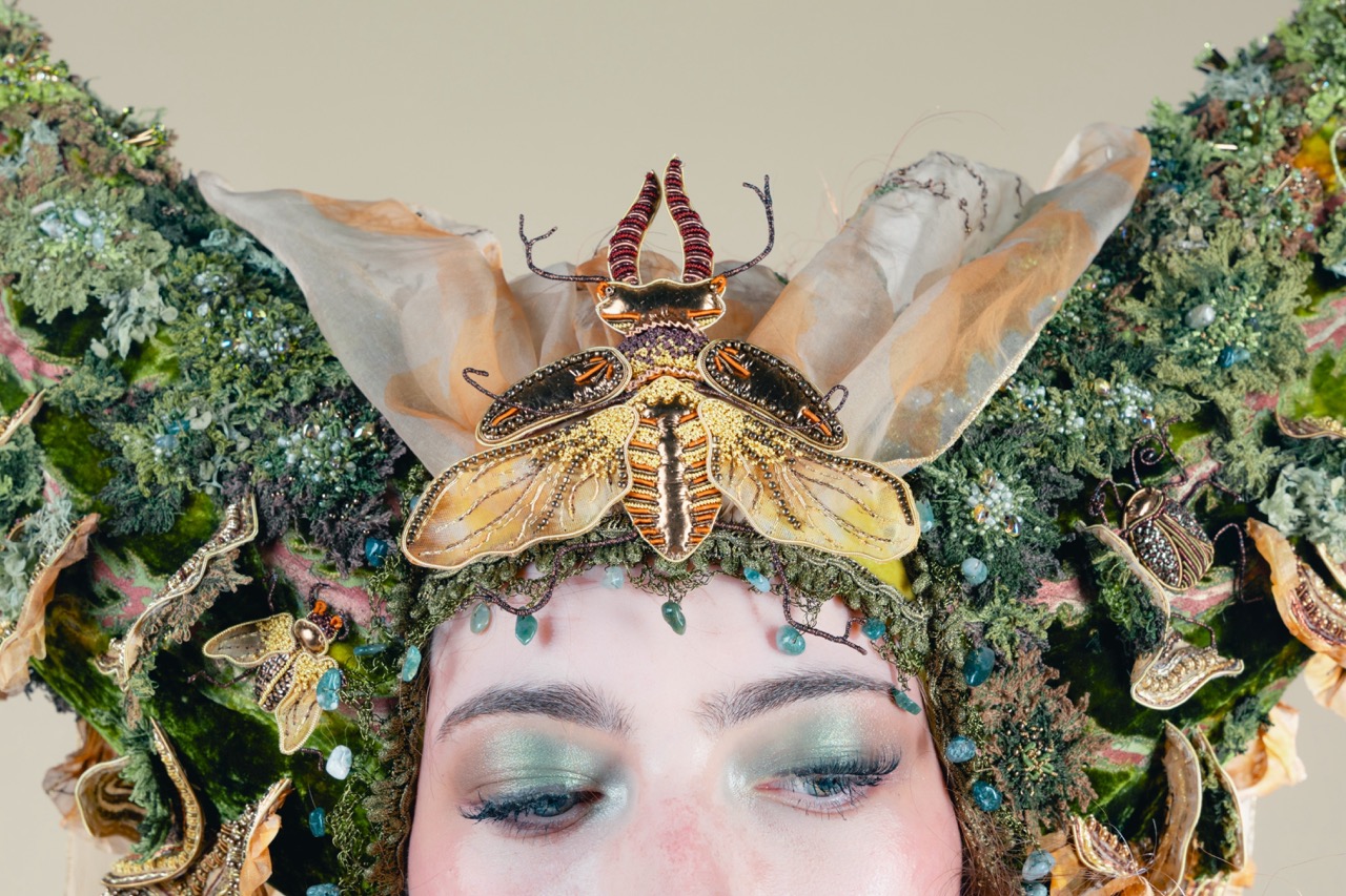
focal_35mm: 70
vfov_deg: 19.5
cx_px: 673
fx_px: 2617
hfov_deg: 28.8
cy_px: 448
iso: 250
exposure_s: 1/125
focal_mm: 70
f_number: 11
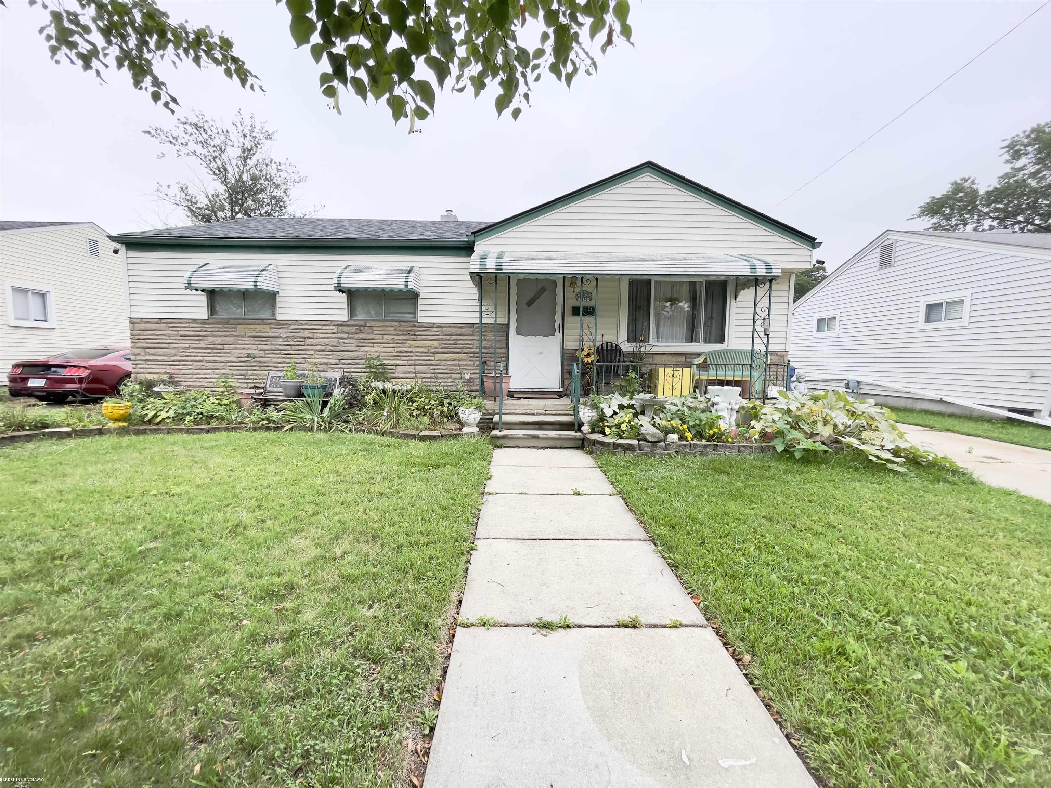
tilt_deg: -4.4
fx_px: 395
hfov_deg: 106.2
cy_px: 394
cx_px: 526
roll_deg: -0.5
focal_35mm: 13
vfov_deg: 89.9
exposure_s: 1/99
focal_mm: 1.54
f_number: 2.4
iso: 32
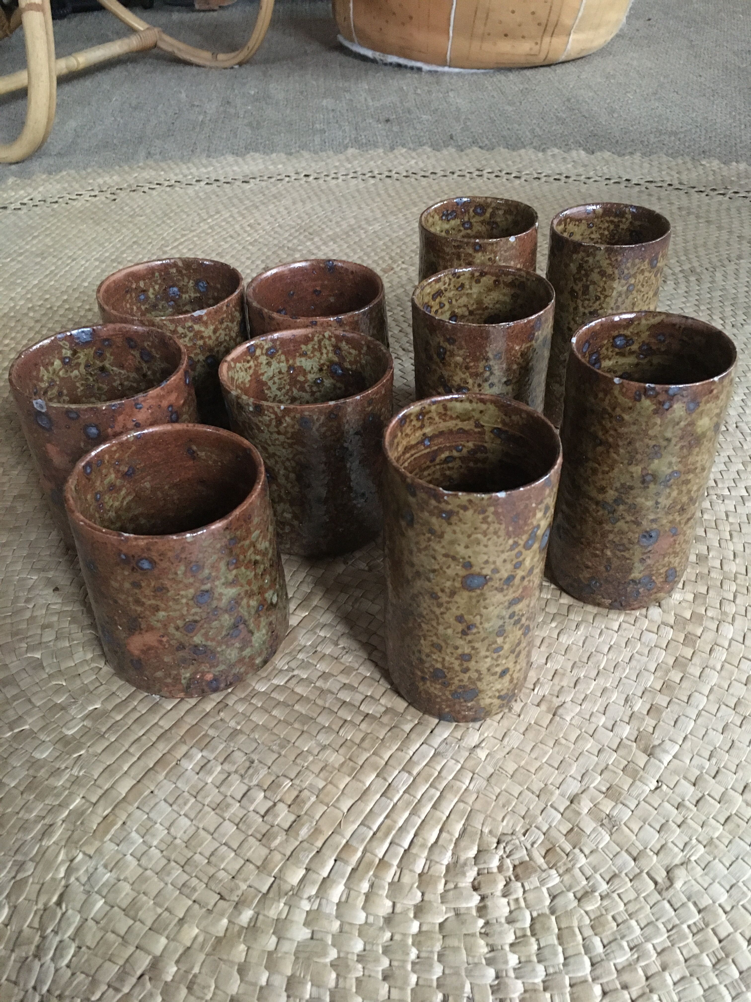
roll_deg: +2.0
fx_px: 839
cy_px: 501
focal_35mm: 29
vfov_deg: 61.7
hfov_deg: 48.2
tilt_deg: -37.1
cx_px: 376
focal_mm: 4.15
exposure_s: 1/17
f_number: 2.2
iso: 640
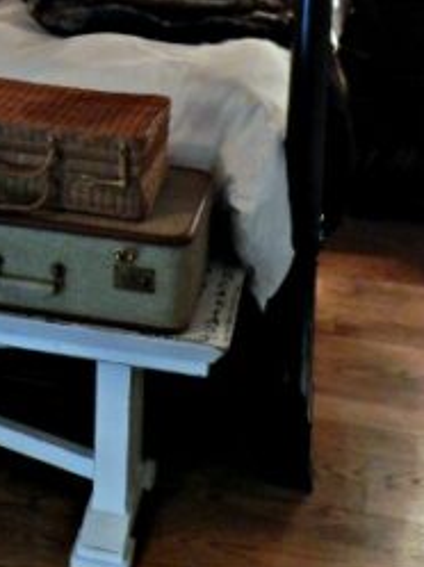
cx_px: -18
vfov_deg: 24.7
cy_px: -41
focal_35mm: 74
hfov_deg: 19.2
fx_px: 1212
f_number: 3.4
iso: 400
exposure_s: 1/10
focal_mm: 4
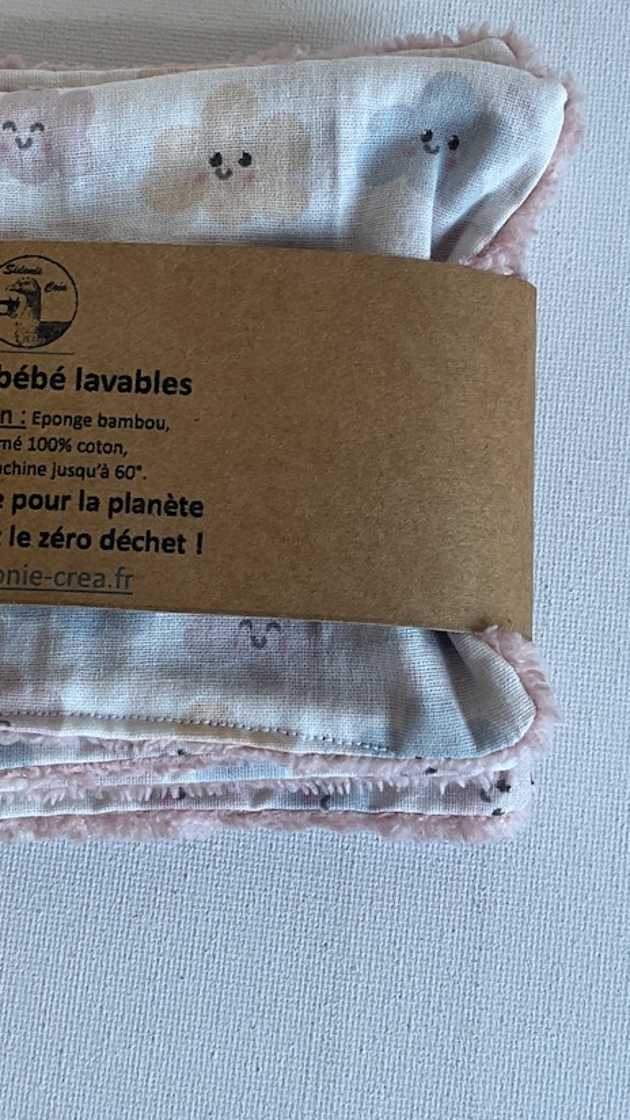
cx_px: 257
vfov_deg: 41.9
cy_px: 451
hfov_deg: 24.4
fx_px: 1455
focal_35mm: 49
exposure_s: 1/122
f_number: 1.8
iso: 32
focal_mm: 3
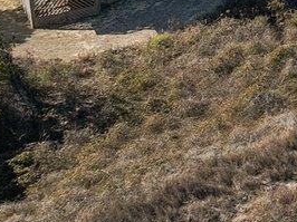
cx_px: 772
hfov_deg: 9.3
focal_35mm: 185
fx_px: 1586
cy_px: -292
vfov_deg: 7.5
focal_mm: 12.29
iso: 100
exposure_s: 1/2000
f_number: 2.8
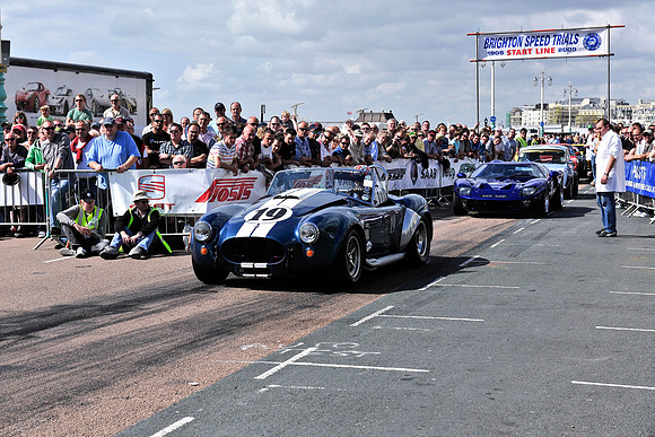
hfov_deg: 28.8
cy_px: 218
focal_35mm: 70
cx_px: 328
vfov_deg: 19.5
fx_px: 1274
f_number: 8
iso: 320
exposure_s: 1/1600
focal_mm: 70
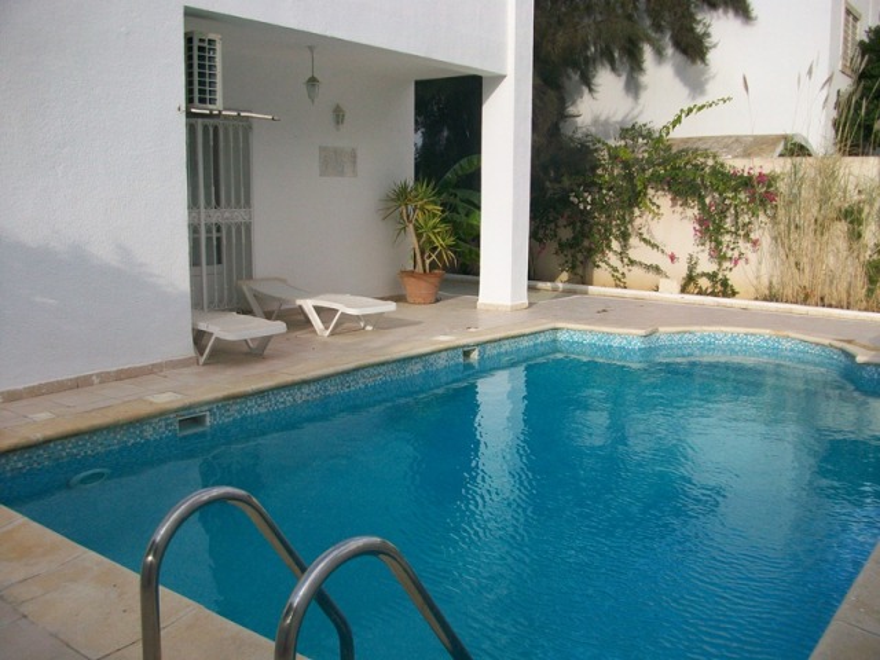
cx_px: 440
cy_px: 330
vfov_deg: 44.2
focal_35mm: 32
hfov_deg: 56.8
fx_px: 813
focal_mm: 5.7
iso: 64
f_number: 2.8
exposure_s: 1/400
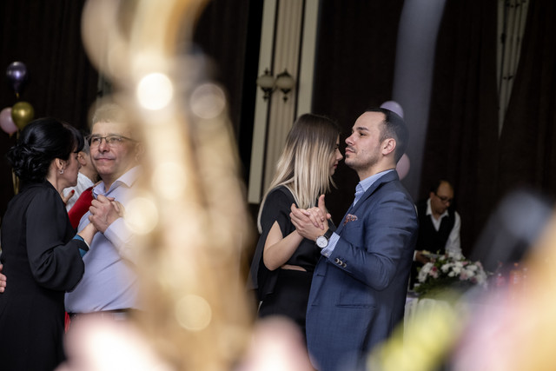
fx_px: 1282
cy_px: 186
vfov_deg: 16.5
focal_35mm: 83
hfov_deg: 24.5
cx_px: 278
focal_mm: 55
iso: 1000
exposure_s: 1/160
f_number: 2.8
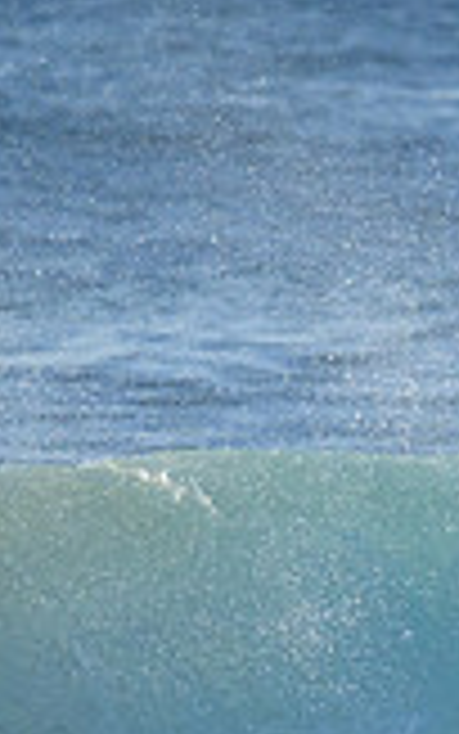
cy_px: 796
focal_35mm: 2362
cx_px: 967
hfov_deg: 0.6
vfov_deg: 0.9
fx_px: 47233
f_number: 11
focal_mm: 560
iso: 800
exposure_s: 1/1600
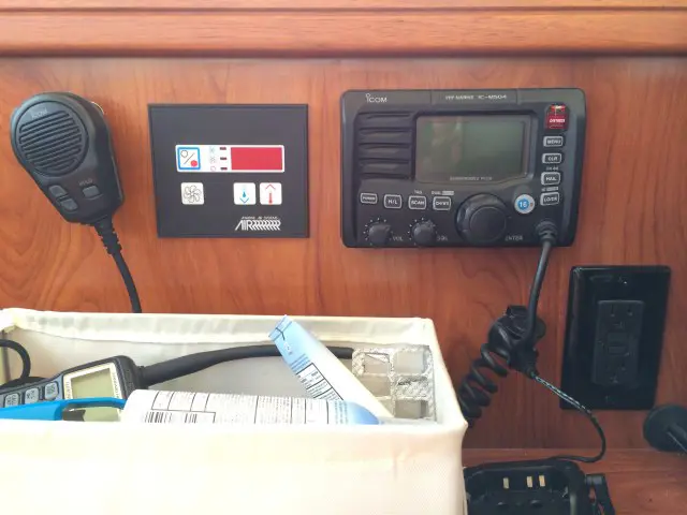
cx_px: 344
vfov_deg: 46.8
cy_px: 258
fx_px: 595
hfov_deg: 60.0
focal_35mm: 30
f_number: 2.2
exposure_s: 1/120
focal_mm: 4.12
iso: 64
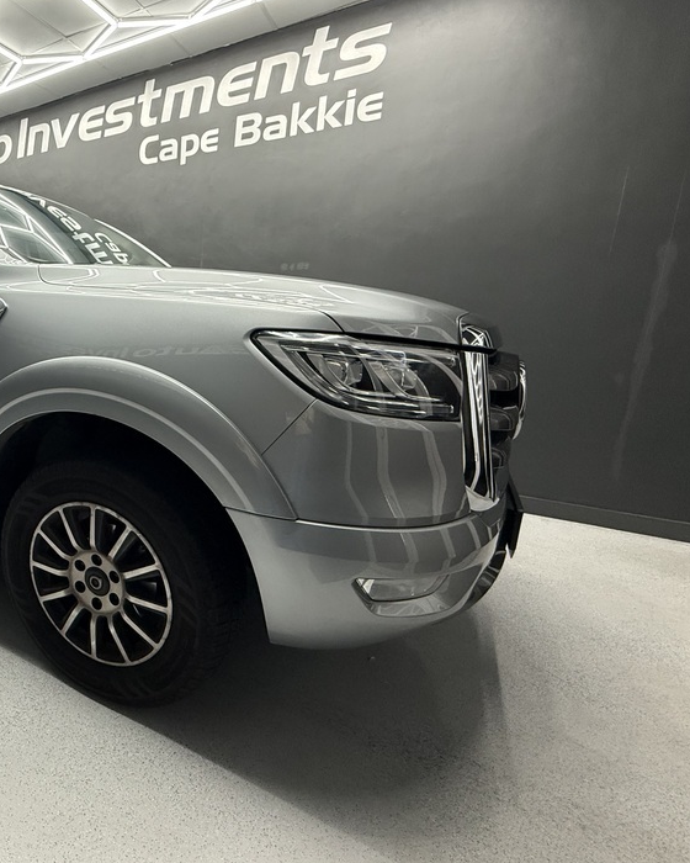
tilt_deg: -11.5
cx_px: 65
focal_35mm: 20
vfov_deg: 80.4
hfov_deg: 58.0
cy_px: 422
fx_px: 511
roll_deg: -0.8
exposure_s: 1/100
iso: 400
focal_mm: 2.22
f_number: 2.2
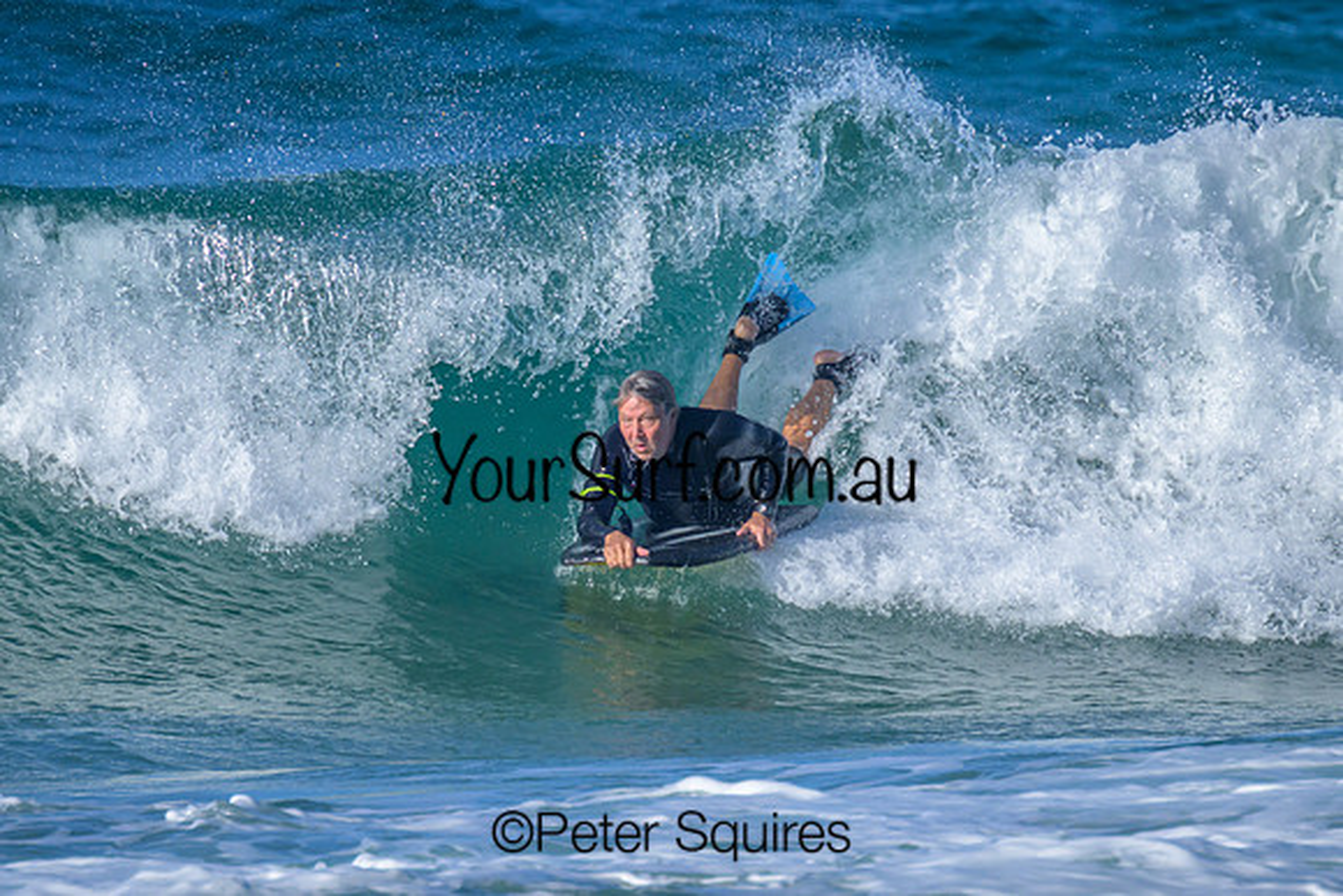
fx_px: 41046
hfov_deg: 1.9
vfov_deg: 1.3
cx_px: 611
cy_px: 488
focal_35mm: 1100
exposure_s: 1/2000
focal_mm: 800
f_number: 11
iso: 1000
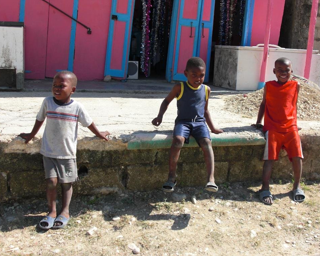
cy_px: 128
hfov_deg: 41.1
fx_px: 426
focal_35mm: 45
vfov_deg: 33.4
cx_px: 167
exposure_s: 1/640
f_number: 3.1
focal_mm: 7.6
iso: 50
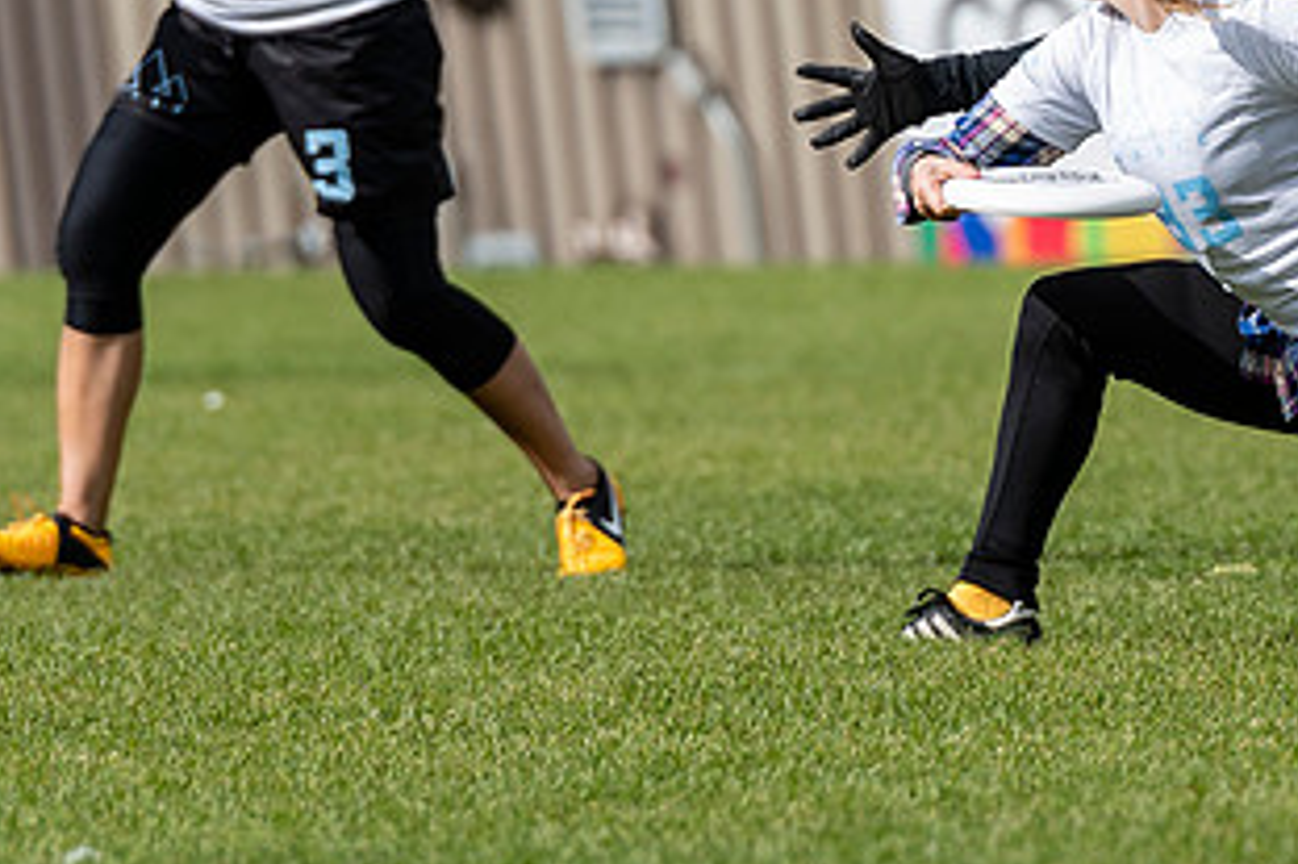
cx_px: 1559
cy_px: 77
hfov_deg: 2.1
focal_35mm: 970
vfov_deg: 1.4
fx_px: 34954
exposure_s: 1/1250
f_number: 4
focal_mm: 200
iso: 110
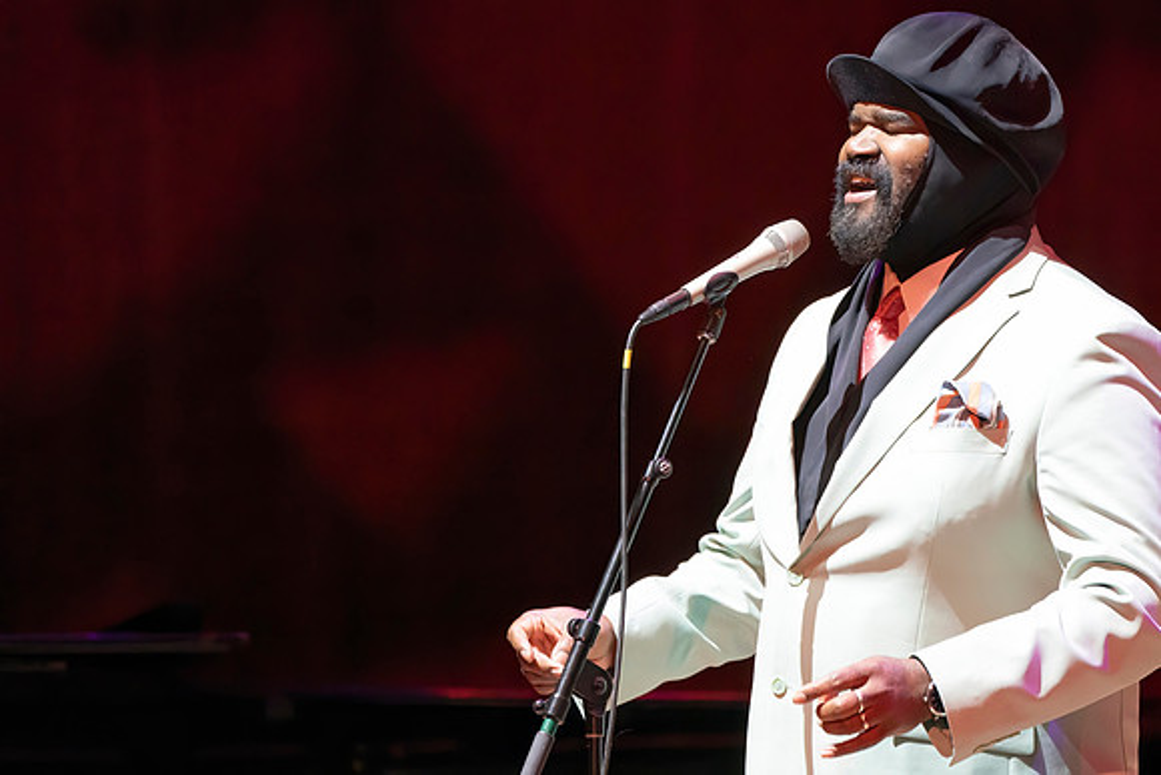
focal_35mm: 515
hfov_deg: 4.0
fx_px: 16597
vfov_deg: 2.7
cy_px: 547
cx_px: 790
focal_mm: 358
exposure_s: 1/320
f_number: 5.6
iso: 5000
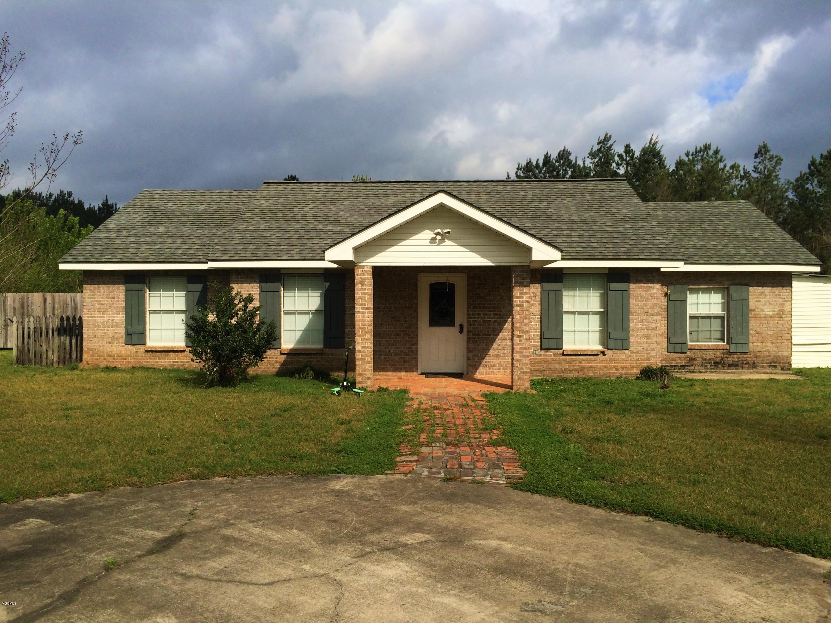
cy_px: 312
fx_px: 696
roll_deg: +0.0
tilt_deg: +0.0
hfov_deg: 61.7
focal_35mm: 29
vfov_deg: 48.2
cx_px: 416
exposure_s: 1/3425
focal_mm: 4.15
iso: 32
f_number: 2.2
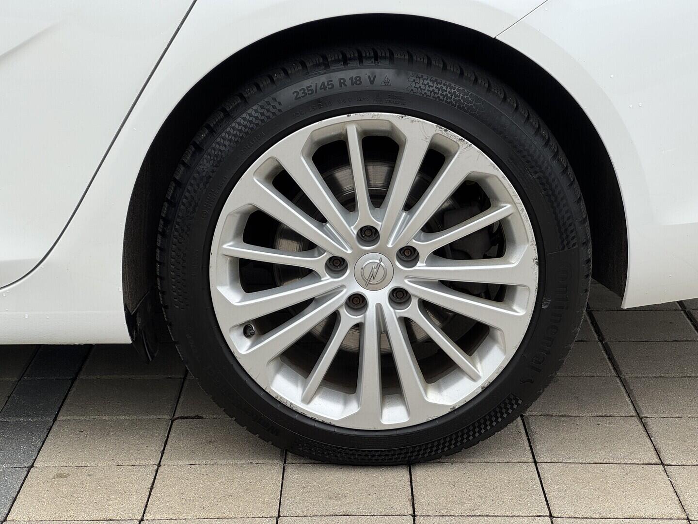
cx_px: 349
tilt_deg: -13.2
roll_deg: +1.0
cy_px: 262
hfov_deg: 25.3
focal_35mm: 77
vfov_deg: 19.1
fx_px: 1553
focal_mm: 9
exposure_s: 1/101
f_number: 2.8
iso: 25
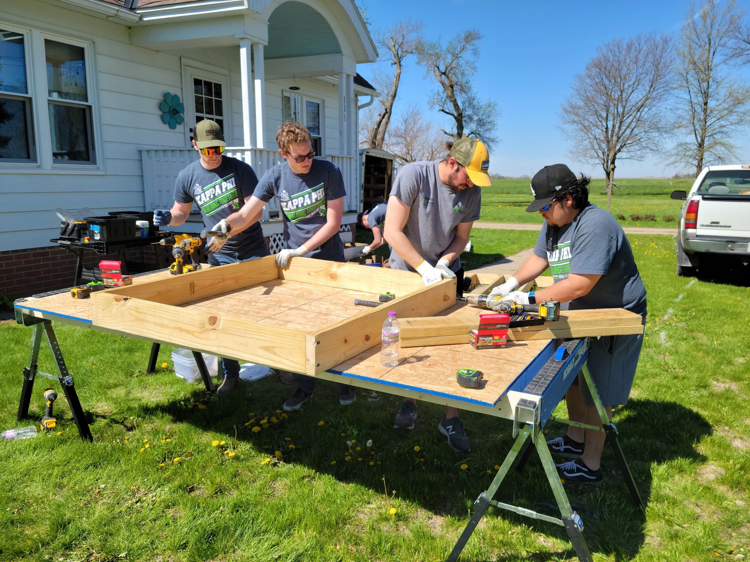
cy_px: 281
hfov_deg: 63.4
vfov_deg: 49.7
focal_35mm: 28
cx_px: 375
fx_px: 607
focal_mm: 5.9
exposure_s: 1/766
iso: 25
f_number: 2
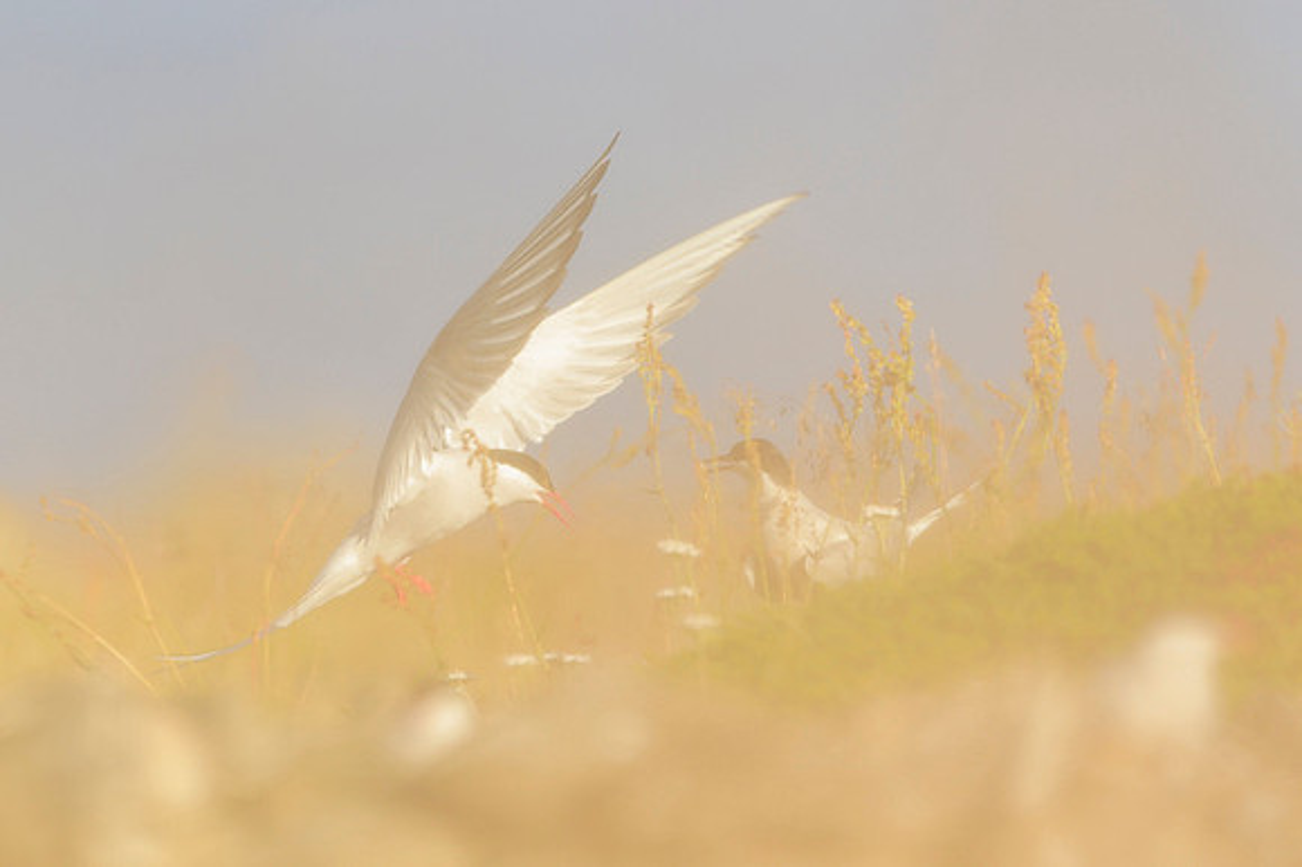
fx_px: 26916
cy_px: 402
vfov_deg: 1.8
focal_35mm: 745
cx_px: 332
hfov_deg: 2.8
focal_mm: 500
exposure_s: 1/2500
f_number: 4
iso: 800
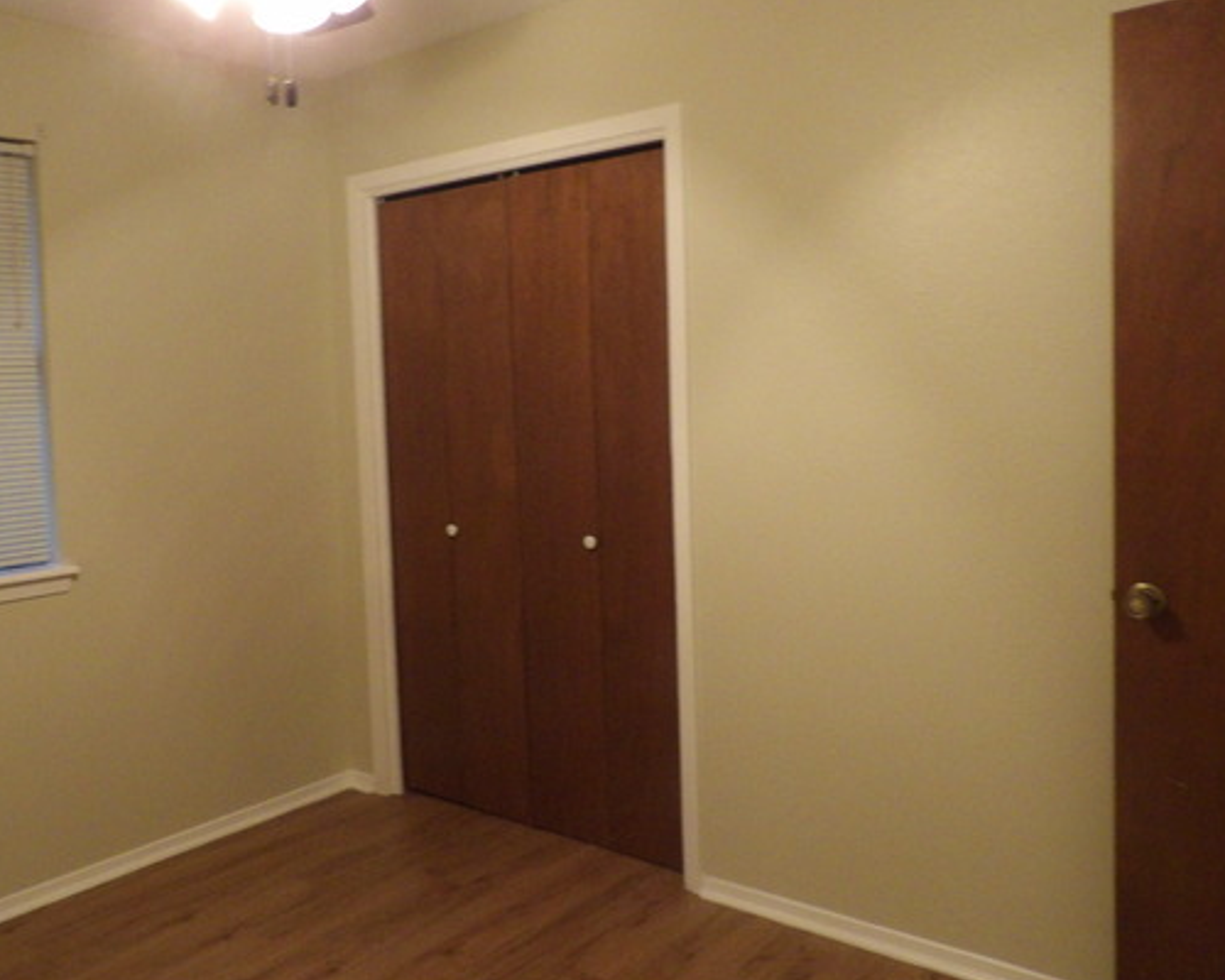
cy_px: 463
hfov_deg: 58.6
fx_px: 1088
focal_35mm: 30
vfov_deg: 48.5
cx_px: 541
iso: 783
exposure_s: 1/17
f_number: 3.2
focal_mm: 4.3
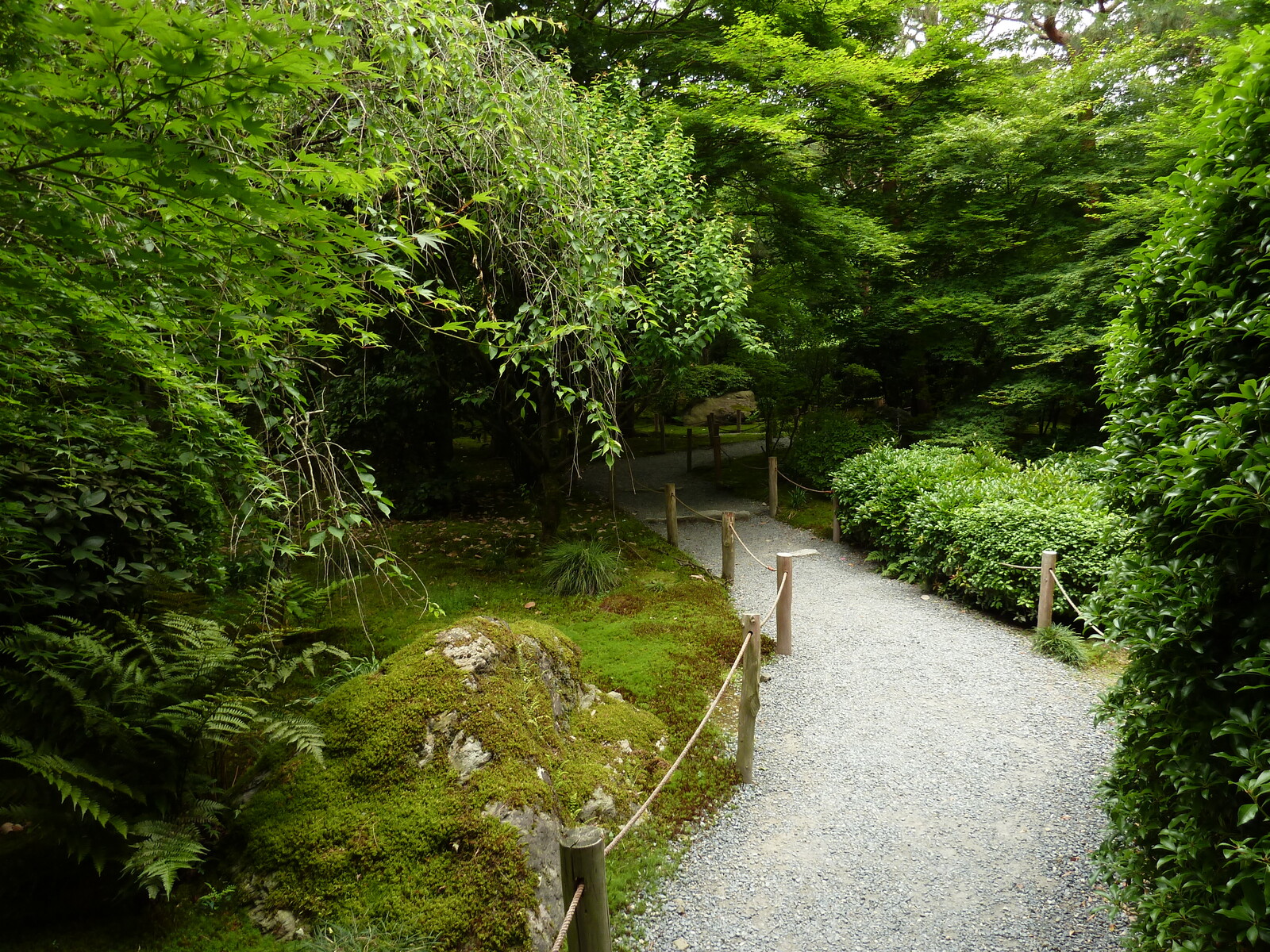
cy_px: 476
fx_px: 917
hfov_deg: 69.4
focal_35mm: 25
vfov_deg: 54.9
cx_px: 635
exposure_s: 1/25
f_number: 3.3
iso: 80
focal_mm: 4.1
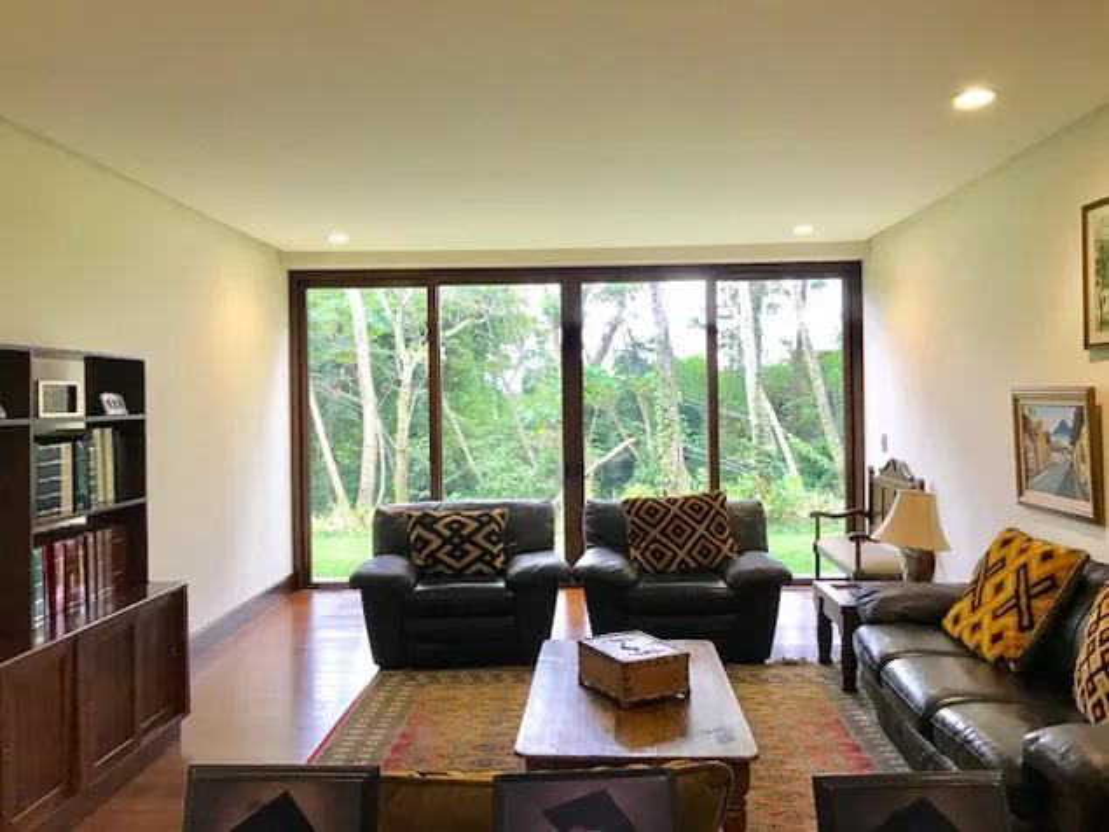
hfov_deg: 63.5
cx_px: 554
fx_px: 897
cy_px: 416
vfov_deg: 49.7
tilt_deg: +0.2
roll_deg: +0.6
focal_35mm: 28
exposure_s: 1/30
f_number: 1.8
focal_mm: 3.99
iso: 25
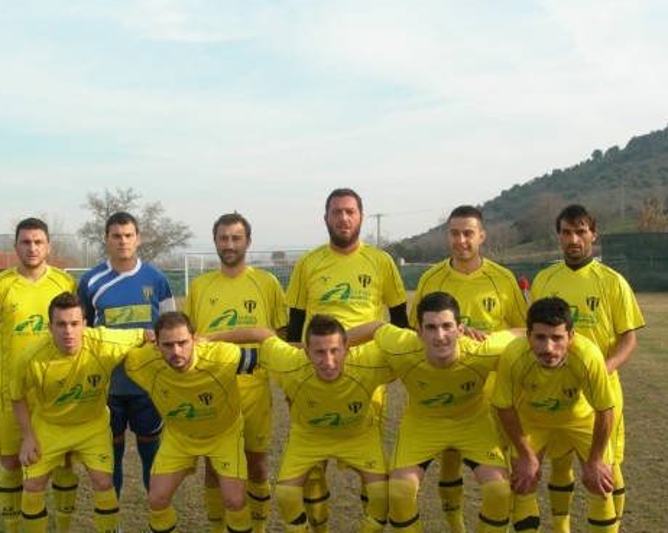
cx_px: 317
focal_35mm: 53
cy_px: 335
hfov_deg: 35.4
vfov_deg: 28.5
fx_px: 1047
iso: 50
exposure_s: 1/246
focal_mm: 7.8
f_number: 4.8
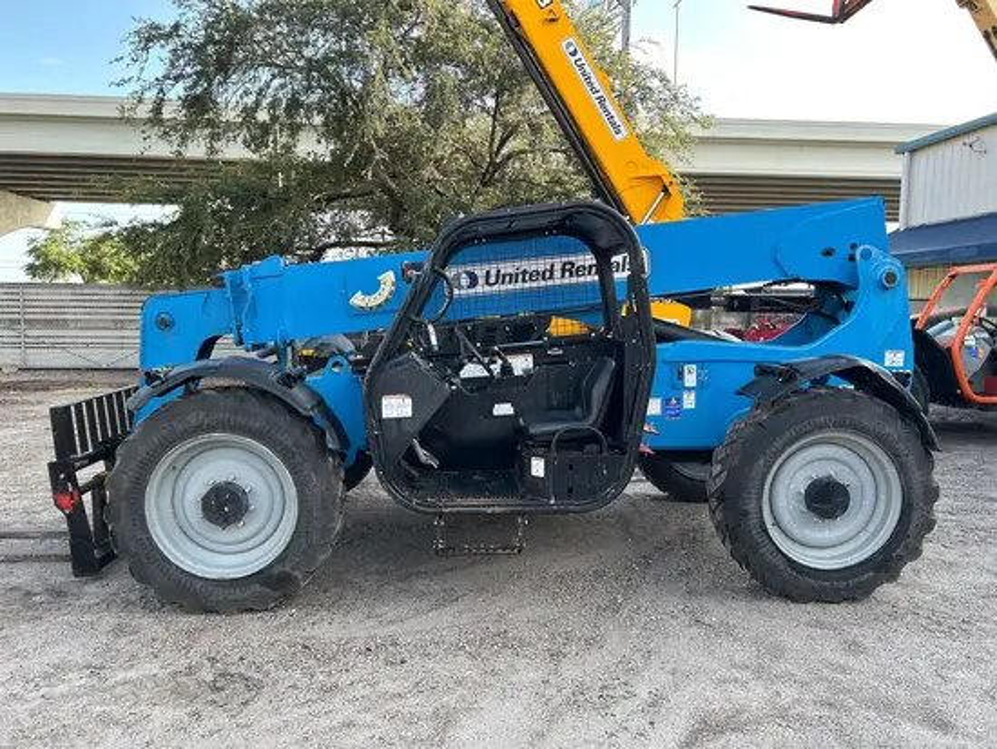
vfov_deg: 53.1
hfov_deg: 67.3
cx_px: 498
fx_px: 749
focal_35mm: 26
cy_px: 374
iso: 50
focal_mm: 5.7
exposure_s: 1/308
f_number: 1.5
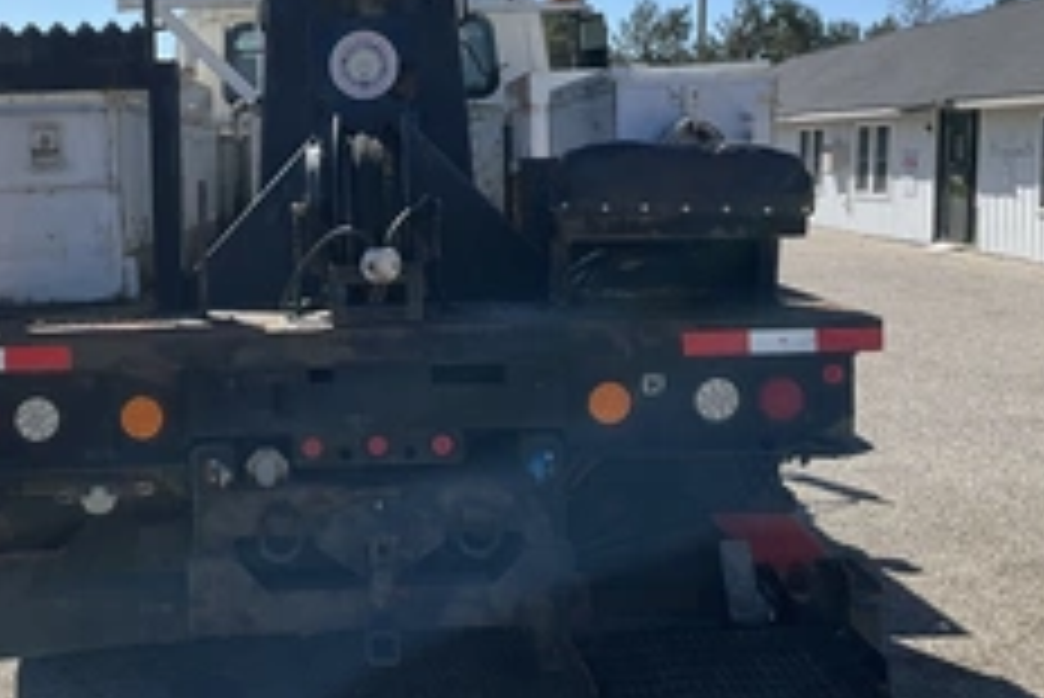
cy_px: 203
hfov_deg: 37.8
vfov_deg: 25.8
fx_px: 1509
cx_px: 356
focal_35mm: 52
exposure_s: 1/1912
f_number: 1.8
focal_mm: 3
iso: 25
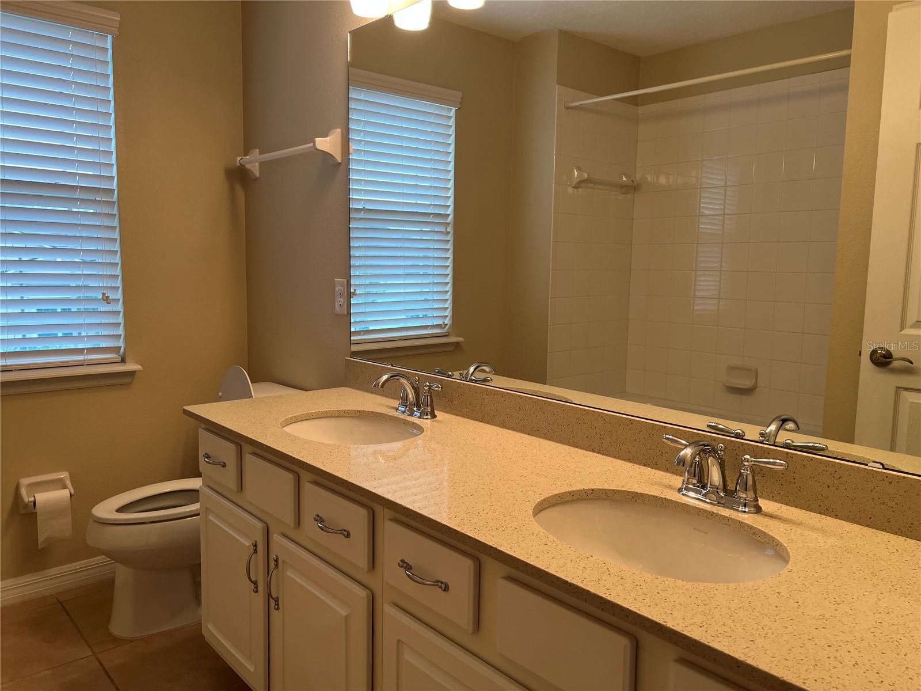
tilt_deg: -6.7
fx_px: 692
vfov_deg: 53.1
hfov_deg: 67.3
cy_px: 346
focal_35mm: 26
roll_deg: -1.3
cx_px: 460
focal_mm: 5.7
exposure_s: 1/120
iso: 80
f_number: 1.5
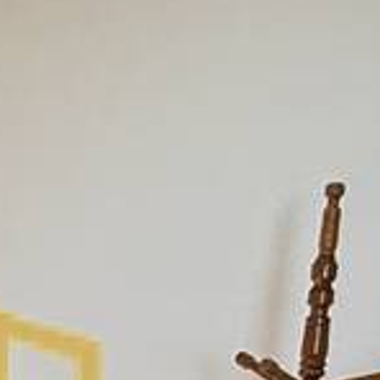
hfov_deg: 13.4
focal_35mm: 120
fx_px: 1490
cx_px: -244
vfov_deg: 12.8
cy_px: 752
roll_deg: +1.8
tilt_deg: -17.7
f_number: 2.2
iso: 80
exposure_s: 1/99
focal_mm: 2.22
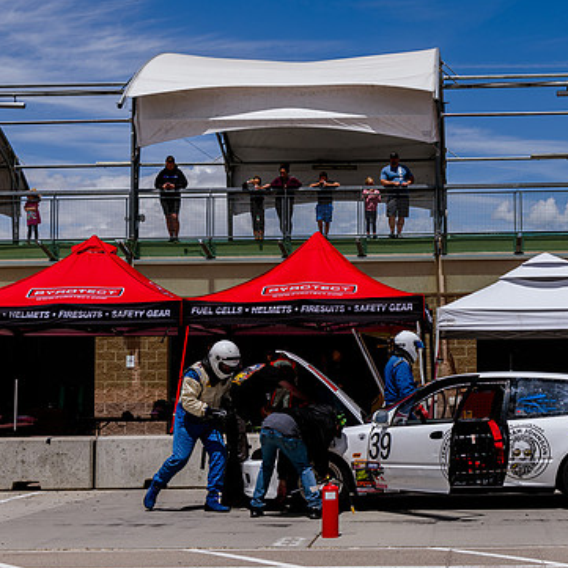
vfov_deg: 26.9
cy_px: 251
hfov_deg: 26.6
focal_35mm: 64
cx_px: 416
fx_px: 1188
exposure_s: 1/500
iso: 64
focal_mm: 38
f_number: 7.1
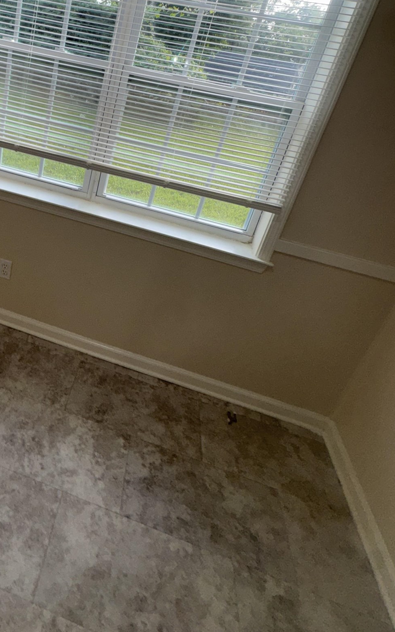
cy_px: 184
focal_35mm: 22
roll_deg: -9.8
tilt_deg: -17.3
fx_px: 379
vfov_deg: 75.7
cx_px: 83
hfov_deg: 51.8
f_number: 2.2
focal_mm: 2.22
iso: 32
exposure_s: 1/122
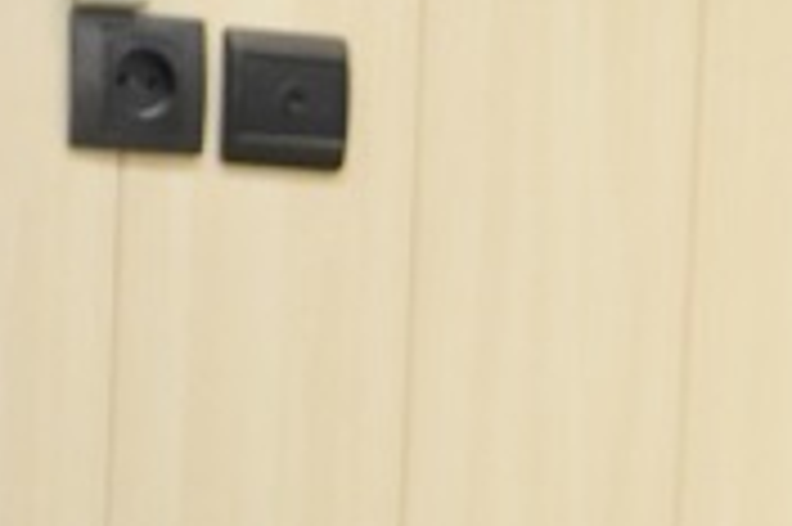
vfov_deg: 3.8
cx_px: 1148
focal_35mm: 358
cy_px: 881
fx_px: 7869
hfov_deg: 5.7
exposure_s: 1/50
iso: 5000
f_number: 5
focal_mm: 70
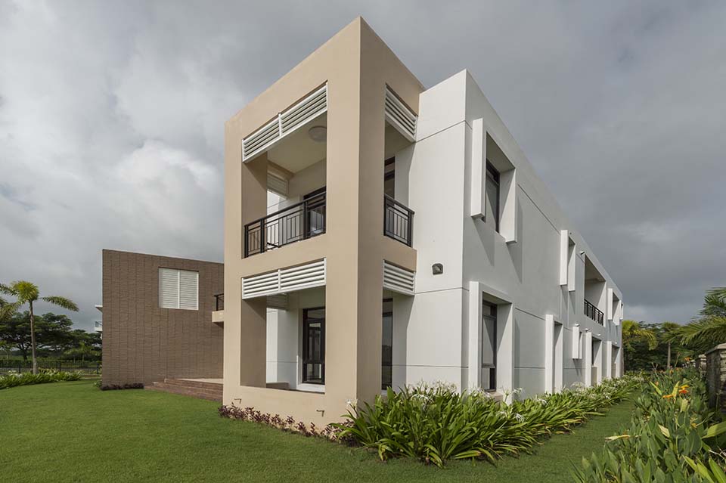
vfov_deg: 77.3
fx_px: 302
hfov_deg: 100.4
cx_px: 363
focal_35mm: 15
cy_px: 242
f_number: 20
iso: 400
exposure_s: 1/640
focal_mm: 15
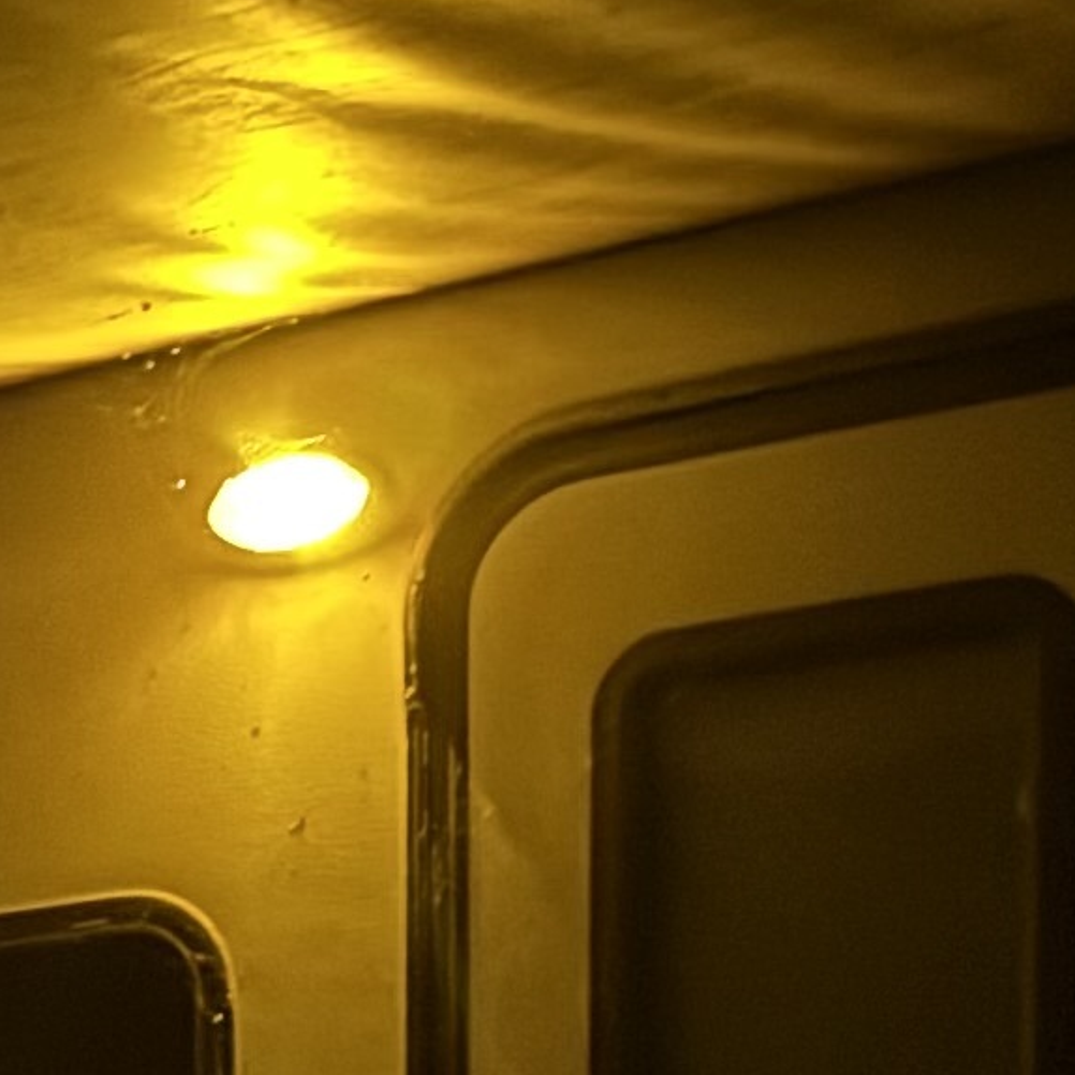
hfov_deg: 9.5
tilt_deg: -3.9
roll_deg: +1.3
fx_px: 5235
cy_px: 1993
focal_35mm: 149
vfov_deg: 10.9
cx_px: -2045
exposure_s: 1/11
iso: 1600
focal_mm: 6.76
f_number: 1.78
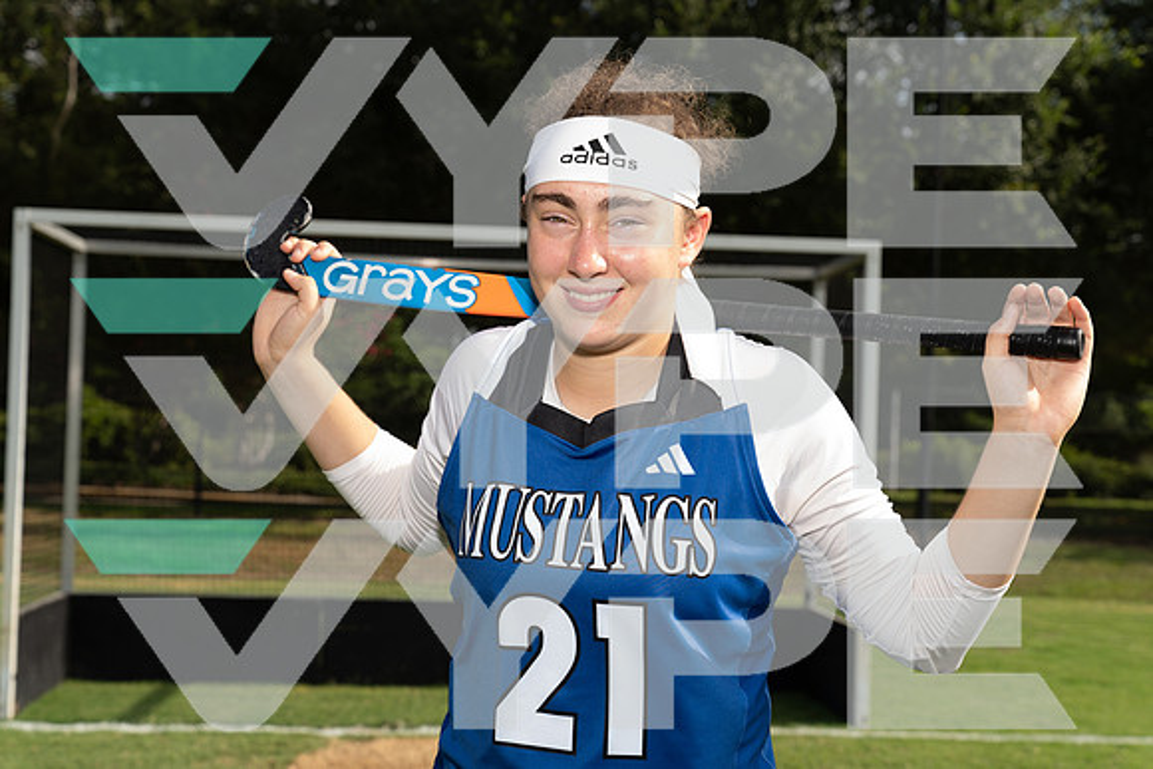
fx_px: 1666
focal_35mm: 52
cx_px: 576
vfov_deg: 26.0
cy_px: 384
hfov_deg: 38.2
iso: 125
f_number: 6.3
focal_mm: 52
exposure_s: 1/250
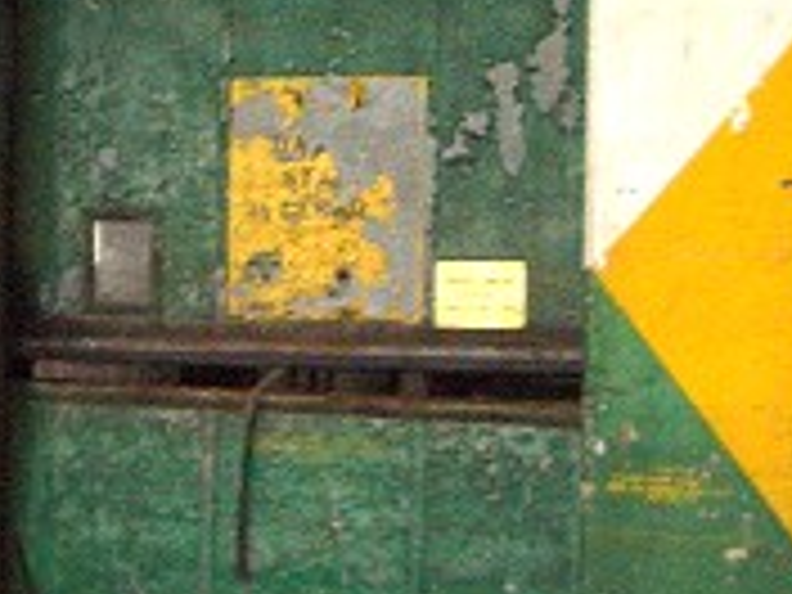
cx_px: 198
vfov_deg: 11.7
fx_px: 2906
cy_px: 225
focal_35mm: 127
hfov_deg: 15.5
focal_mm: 5.8
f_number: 2.6
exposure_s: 1/60
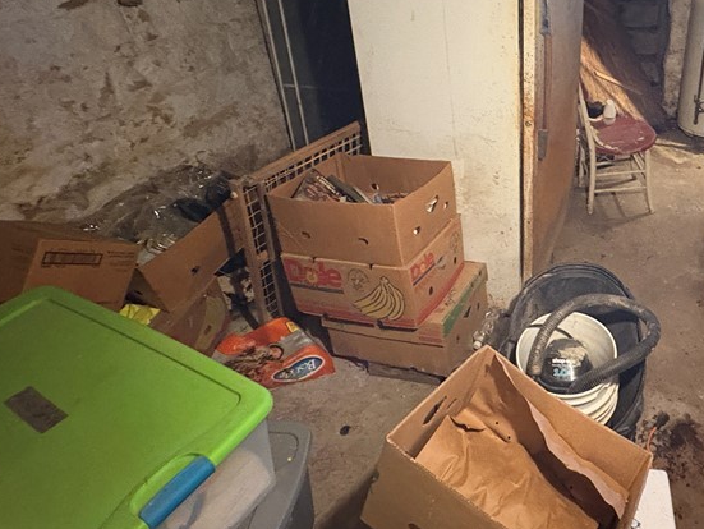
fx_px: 529
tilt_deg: -24.5
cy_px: 146
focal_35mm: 26
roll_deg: -0.6
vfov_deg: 51.3
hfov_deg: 62.2
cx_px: 553
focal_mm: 2.22
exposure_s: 1/30
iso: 800
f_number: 2.2
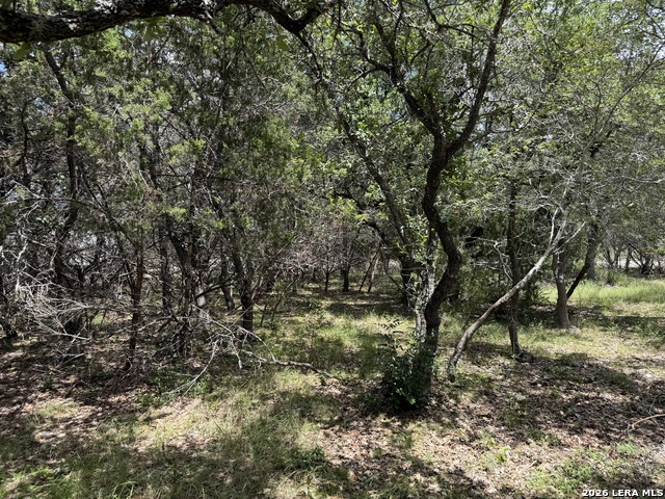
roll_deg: +0.7
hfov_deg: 71.6
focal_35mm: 24
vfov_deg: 56.8
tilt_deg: +3.2
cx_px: 332
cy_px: 250
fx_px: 461
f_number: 1.78
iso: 80
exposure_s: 1/878
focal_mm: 6.76
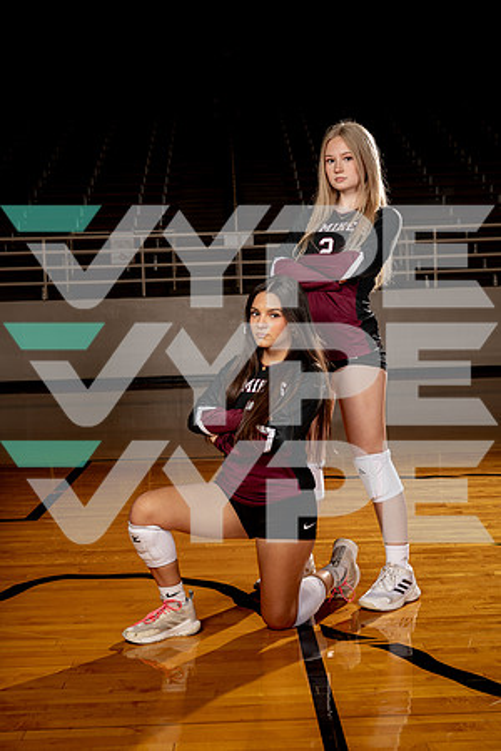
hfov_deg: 27.0
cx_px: 250
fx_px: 1044
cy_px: 376
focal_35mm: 50
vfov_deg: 39.6
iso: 100
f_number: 5.6
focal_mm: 50
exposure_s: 1/250
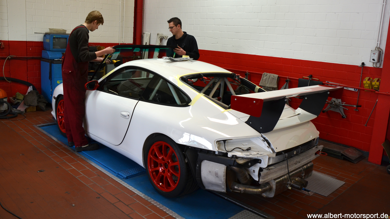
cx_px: 198
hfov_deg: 61.0
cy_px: 96
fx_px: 331
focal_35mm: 32
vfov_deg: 36.6
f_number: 5
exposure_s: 1/100
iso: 400
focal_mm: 20
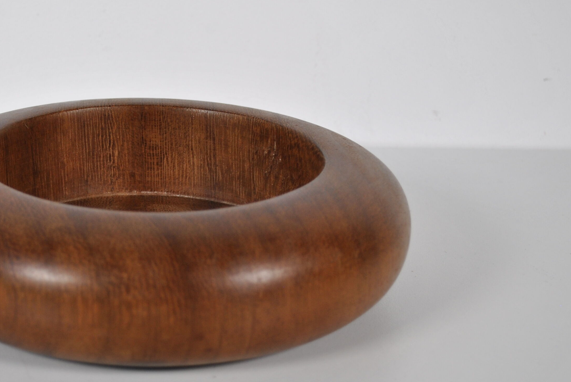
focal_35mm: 85
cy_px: 206
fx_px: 1350
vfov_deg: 16.1
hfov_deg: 23.6
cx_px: 136
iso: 200
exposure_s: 1/200
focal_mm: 32
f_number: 5
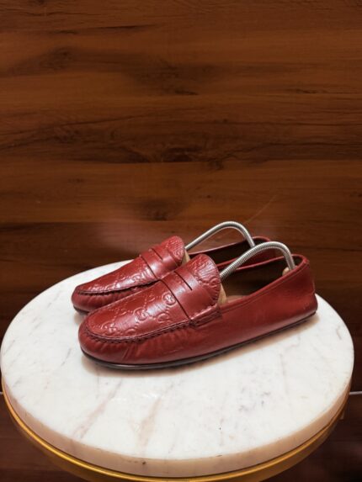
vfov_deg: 71.6
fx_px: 335
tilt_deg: -17.3
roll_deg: +0.5
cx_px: 181
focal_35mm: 24
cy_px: 241
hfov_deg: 56.8
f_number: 1.78
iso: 320
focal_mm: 6.76
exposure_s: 1/50
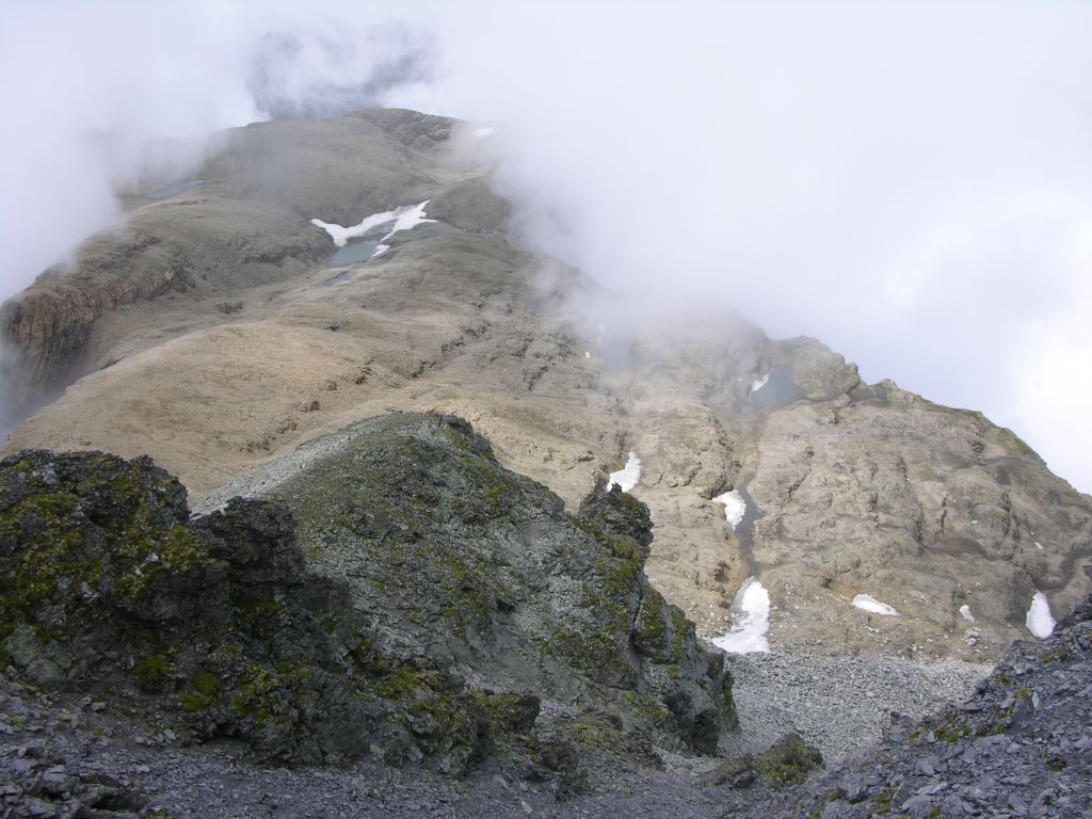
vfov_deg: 40.7
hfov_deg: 52.6
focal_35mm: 35
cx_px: 546
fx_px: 1104
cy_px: 410
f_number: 7.1
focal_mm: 8.9
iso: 50
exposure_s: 1/202
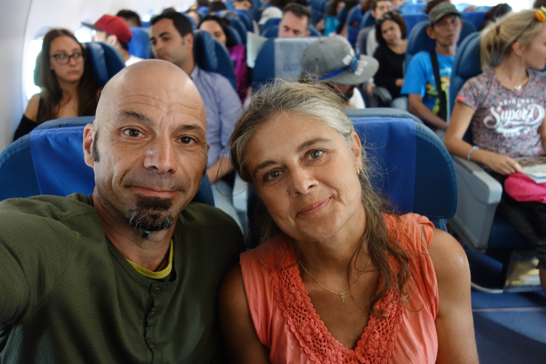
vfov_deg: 46.4
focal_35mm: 28
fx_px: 425
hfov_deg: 65.5
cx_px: 273
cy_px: 182
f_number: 1.8
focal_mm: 10.4
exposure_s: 1/100
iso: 800
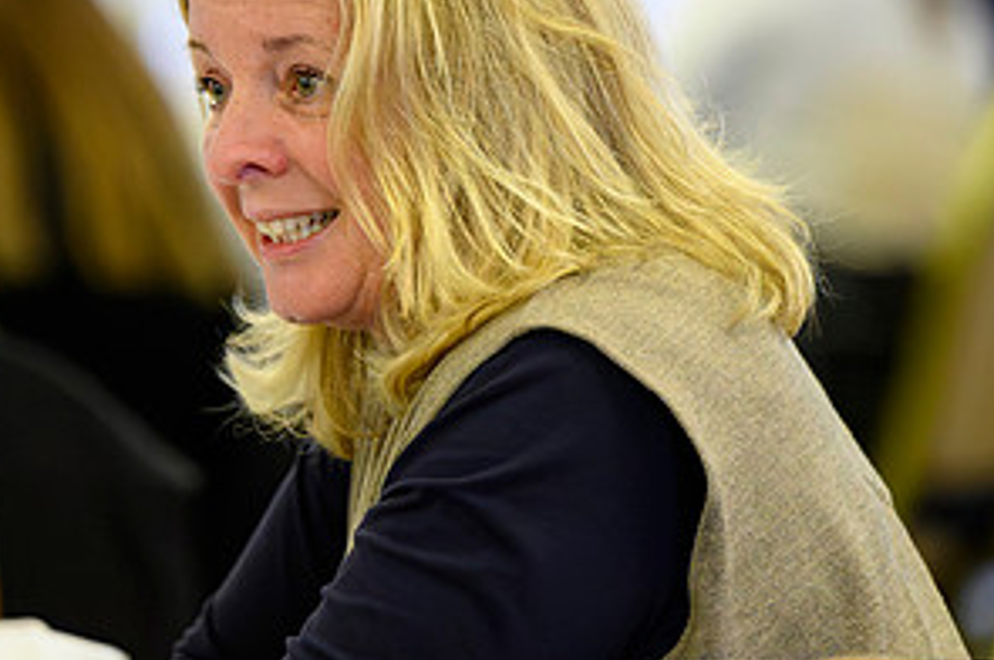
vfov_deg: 3.1
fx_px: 12163
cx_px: 289
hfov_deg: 4.7
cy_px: 138
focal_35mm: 441
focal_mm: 200
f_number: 2.8
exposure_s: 1/200
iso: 12800
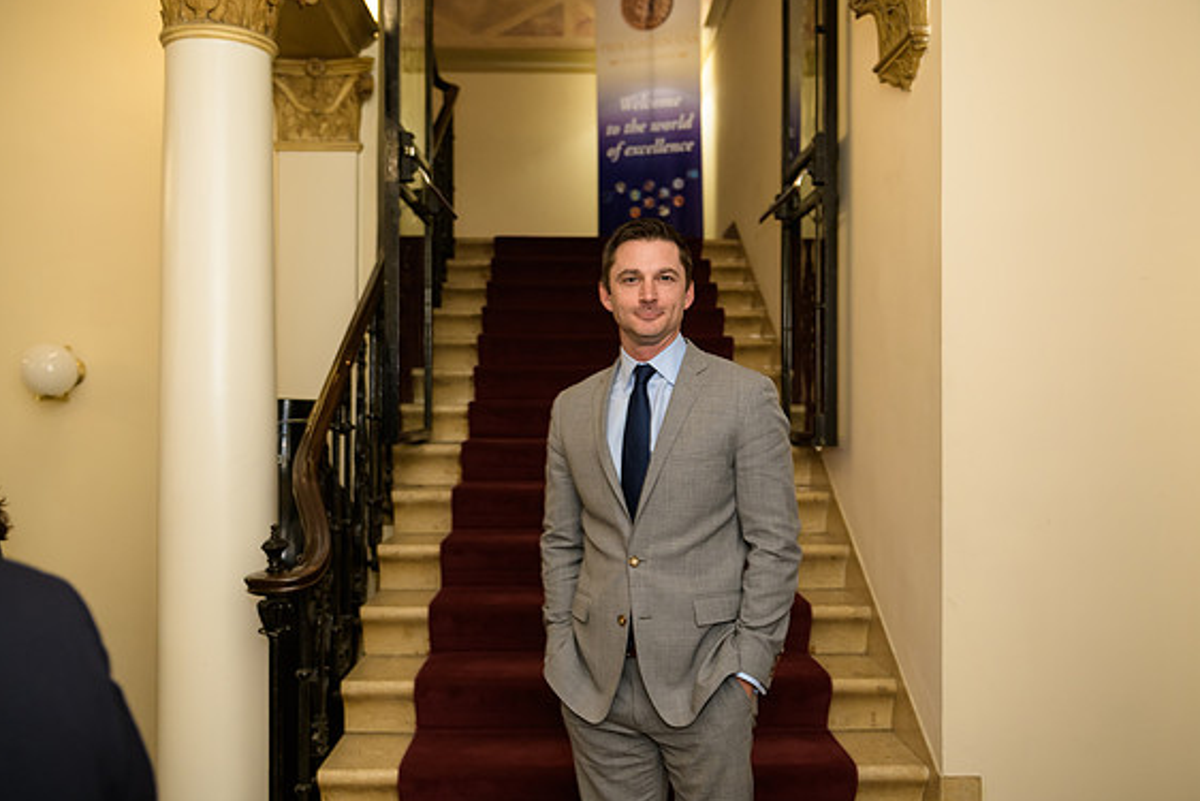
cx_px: 611
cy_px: 403
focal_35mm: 33
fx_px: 1100
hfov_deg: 57.2
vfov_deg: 40.0
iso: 1000
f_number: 3.2
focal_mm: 32
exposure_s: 1/125
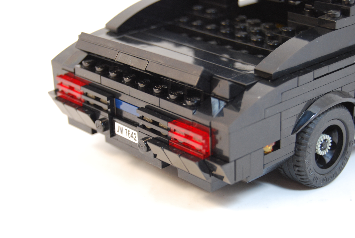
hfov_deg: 24.6
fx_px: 815
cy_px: 119
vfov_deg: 16.6
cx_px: 178
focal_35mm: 82
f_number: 5.6
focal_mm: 55
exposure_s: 1/30
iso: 320
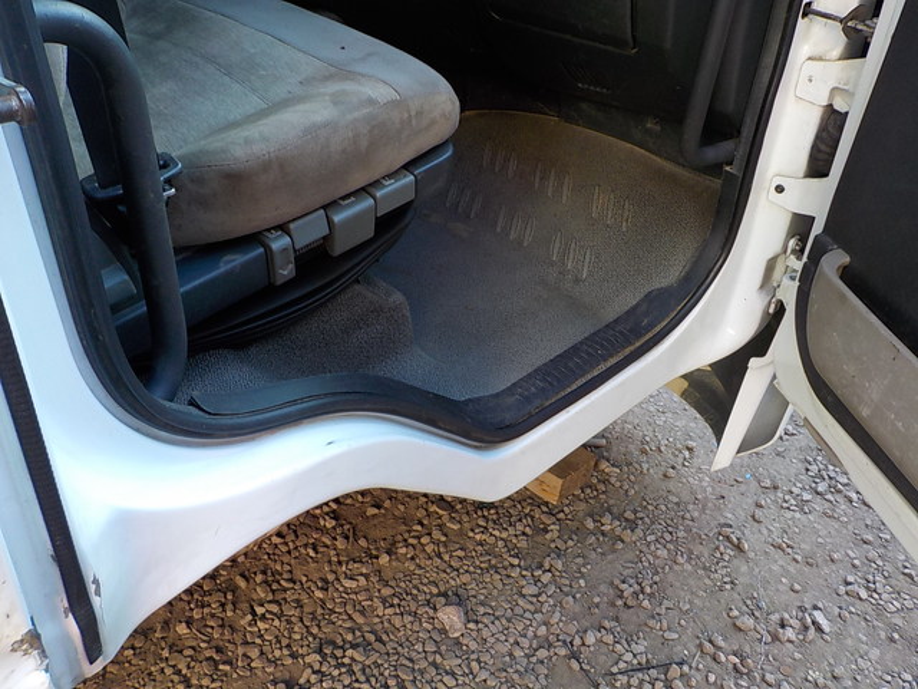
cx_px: 459
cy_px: 344
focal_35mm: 30
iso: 125
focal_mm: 4.1
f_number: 3.3
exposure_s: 1/30
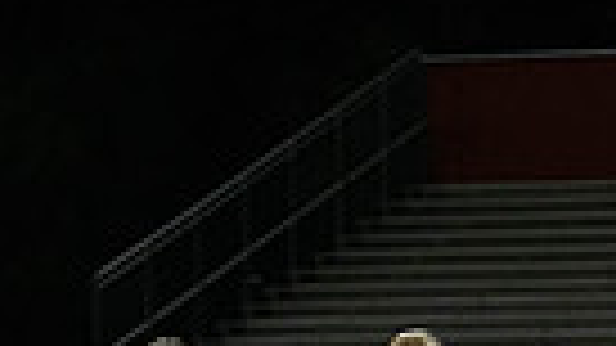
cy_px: 515
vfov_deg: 2.9
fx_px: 6892
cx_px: 472
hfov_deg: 5.1
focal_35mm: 422
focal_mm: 95
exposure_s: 1/640
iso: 2800
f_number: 2.8
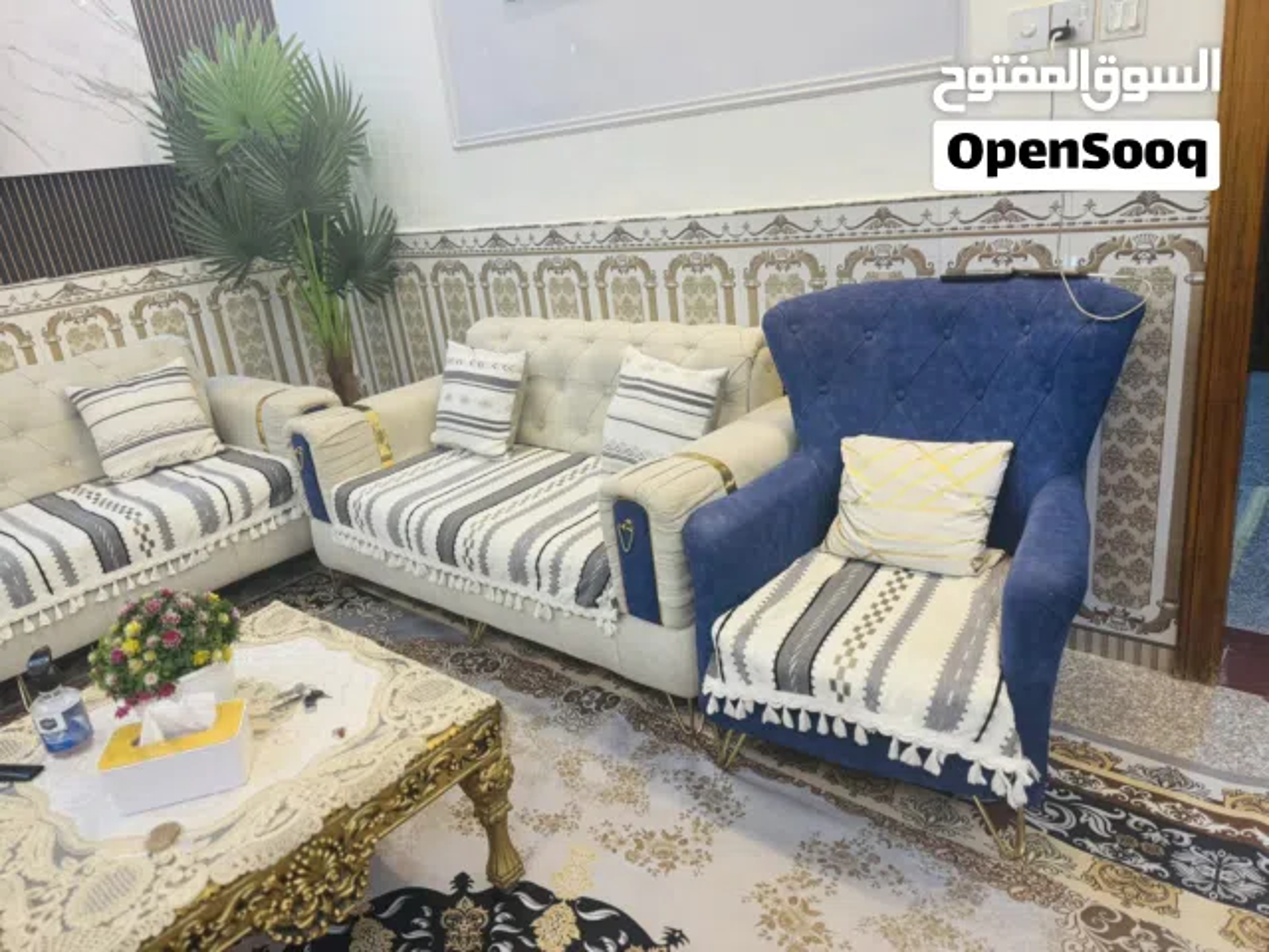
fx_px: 880
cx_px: 634
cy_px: 476
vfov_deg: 56.8
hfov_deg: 71.6
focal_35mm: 24
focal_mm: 6.76
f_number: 1.78
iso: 160
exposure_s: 1/121
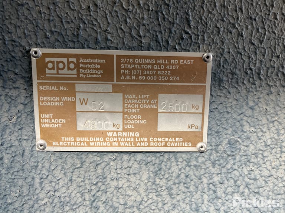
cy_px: 106
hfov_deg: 63.4
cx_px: 142
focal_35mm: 28
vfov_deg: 49.7
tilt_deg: -9.4
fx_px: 231
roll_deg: -1.4
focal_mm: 3.99
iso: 40
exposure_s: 1/121
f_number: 1.8
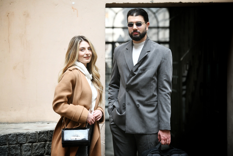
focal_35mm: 116
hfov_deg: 17.6
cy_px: 78
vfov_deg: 11.8
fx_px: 751
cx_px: 116
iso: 1000
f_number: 4
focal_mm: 116
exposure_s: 1/400
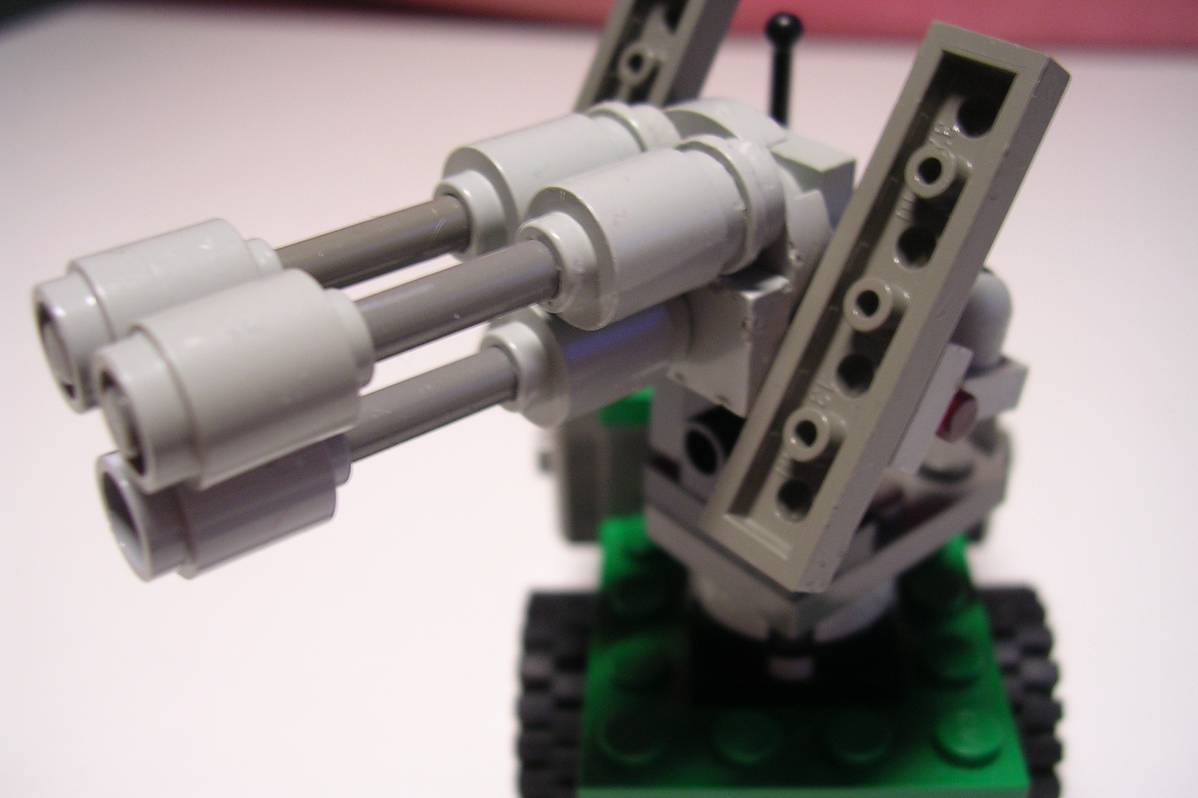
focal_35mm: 40
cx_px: 597
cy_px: 362
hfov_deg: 48.5
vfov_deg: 33.4
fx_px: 1331
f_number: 2.8
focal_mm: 5.8
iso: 100
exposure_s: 1/12.9
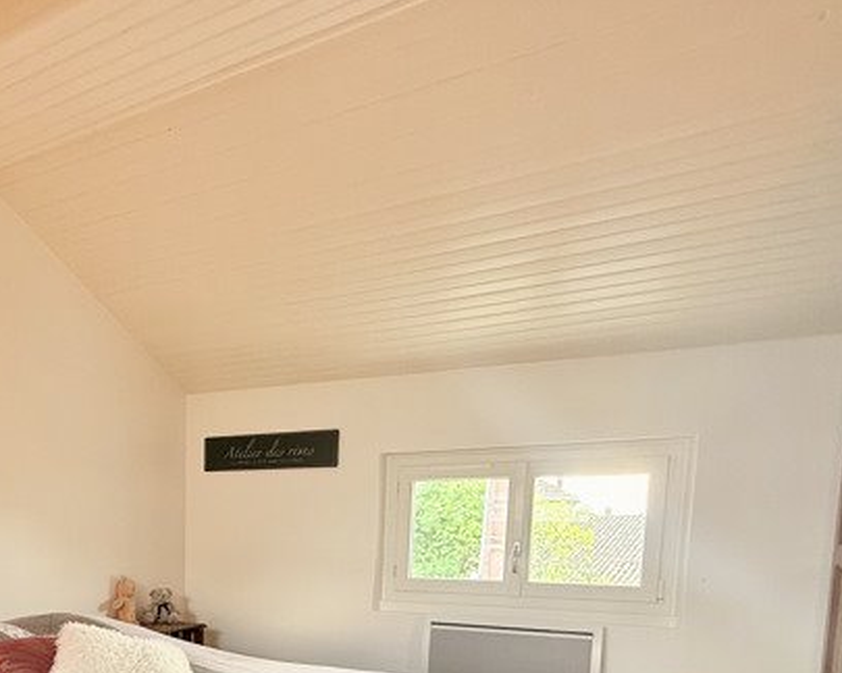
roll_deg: -0.6
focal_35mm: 27
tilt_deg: -5.6
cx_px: 247
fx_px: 673
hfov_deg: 61.7
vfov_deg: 47.3
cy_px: 617
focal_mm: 2.22
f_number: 2.2
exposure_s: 1/99
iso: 100
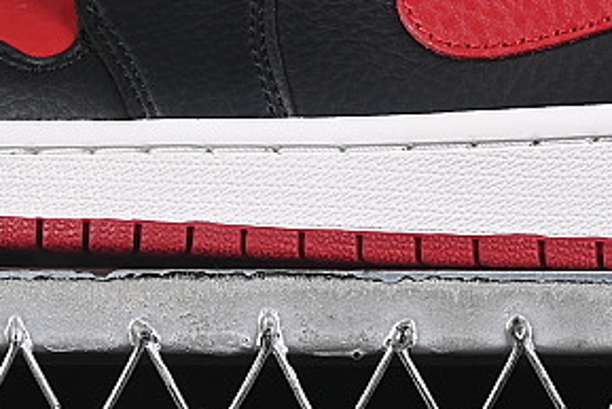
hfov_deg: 7.3
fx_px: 4762
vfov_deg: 4.9
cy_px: -206
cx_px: 419
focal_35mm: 280
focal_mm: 50
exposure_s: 1/80
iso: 160
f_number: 7.1
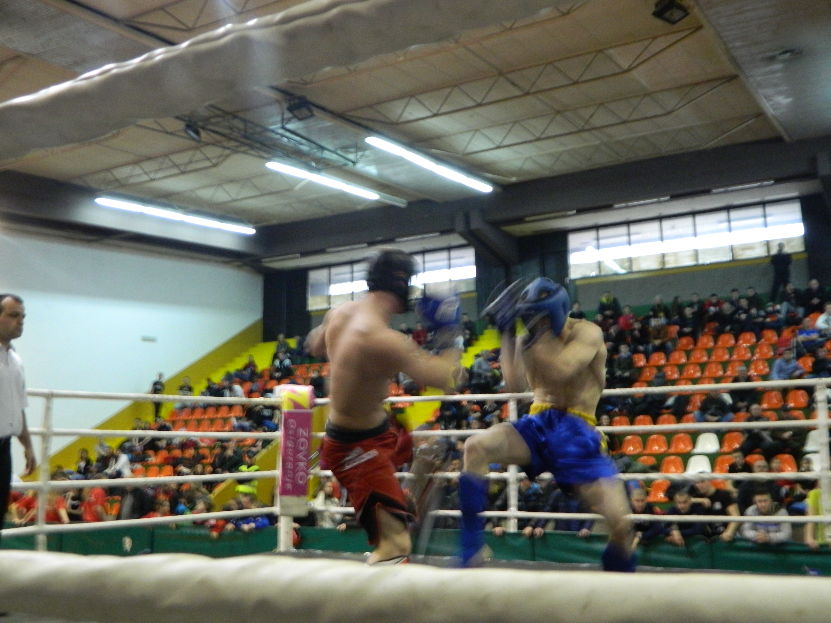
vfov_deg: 36.8
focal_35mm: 39
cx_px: 413
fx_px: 936
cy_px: 280
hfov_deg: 47.9
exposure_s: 1/15
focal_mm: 6.2
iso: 400
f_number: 3.3
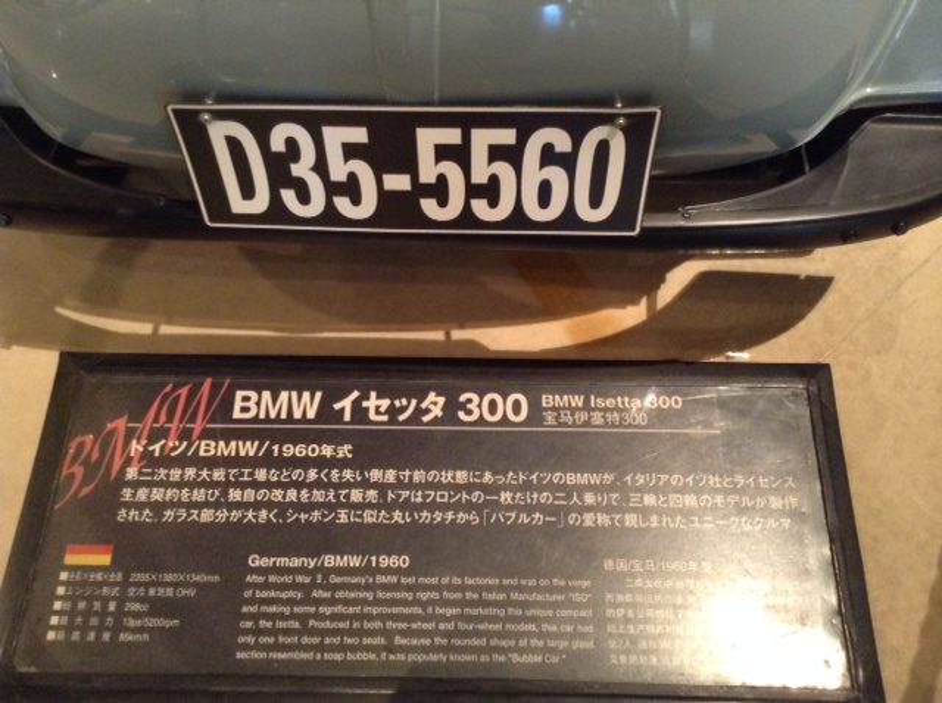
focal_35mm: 33
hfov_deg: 55.4
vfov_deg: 42.8
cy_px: 352
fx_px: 897
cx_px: 471
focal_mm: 3.3
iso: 400
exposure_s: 1/15
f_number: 2.4
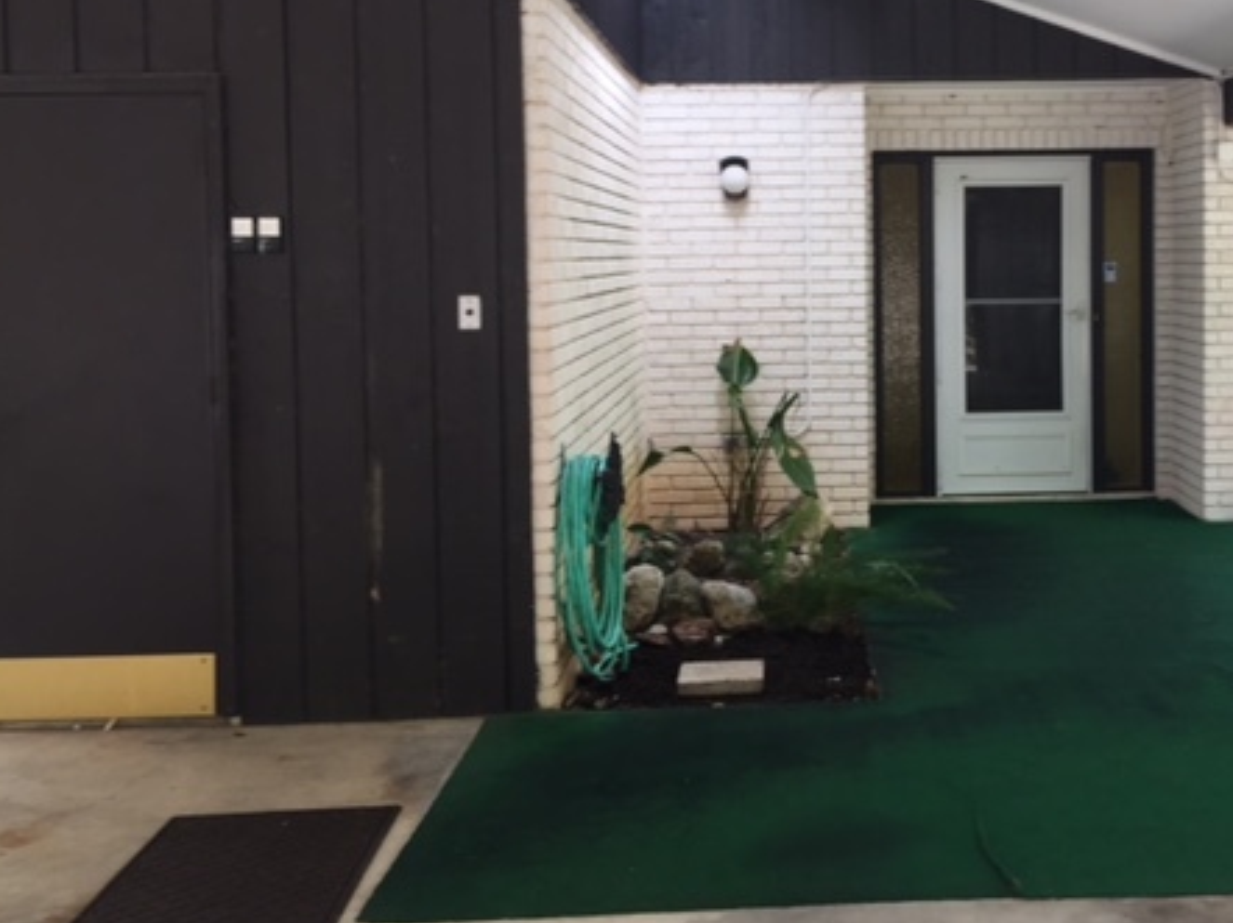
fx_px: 1495
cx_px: 879
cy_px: 332
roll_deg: -0.2
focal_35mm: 42
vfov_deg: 34.1
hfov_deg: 43.8
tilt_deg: -2.3
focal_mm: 4.15
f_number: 2.2
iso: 32
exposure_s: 1/60
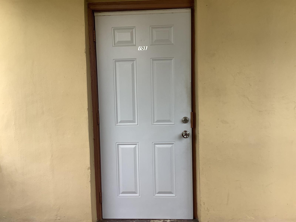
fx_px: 265
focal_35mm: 31
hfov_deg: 58.4
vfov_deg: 45.4
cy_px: 111
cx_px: 148
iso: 25
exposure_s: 1/152
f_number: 2.4
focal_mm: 3.3
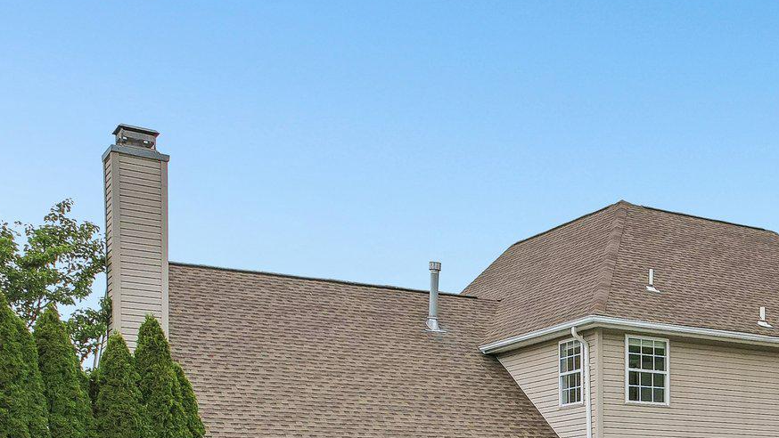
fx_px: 1116
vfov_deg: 20.5
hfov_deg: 34.8
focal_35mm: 54
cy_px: 552
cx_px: 784
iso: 100
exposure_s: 1/4000
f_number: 2.8
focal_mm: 8.4
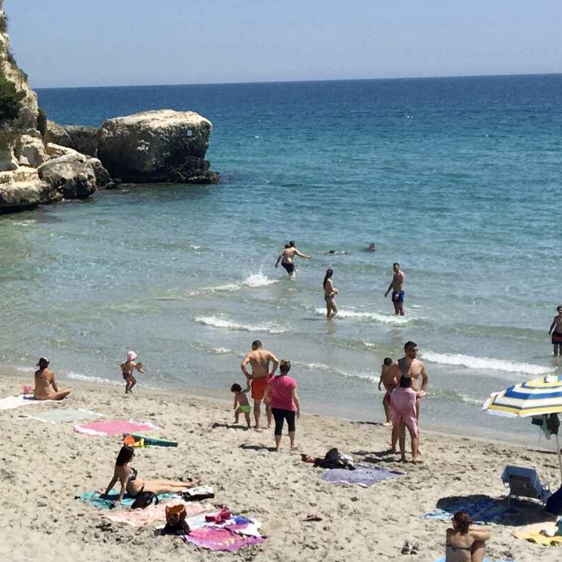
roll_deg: +1.4
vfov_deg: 21.1
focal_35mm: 82
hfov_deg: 20.5
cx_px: 14
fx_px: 1506
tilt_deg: -6.5
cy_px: 228
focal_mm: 4.15
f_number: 2.2
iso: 25
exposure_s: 1/2747
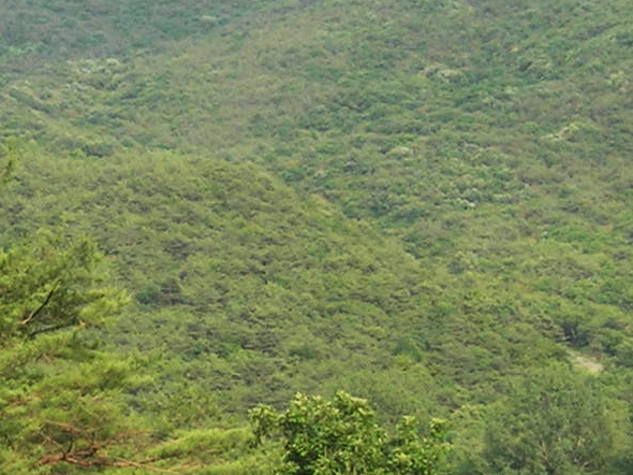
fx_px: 3053
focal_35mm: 167
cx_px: 171
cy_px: 156
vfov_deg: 8.9
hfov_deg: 11.8
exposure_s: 1/264
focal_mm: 7.8
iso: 64
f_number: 4.8
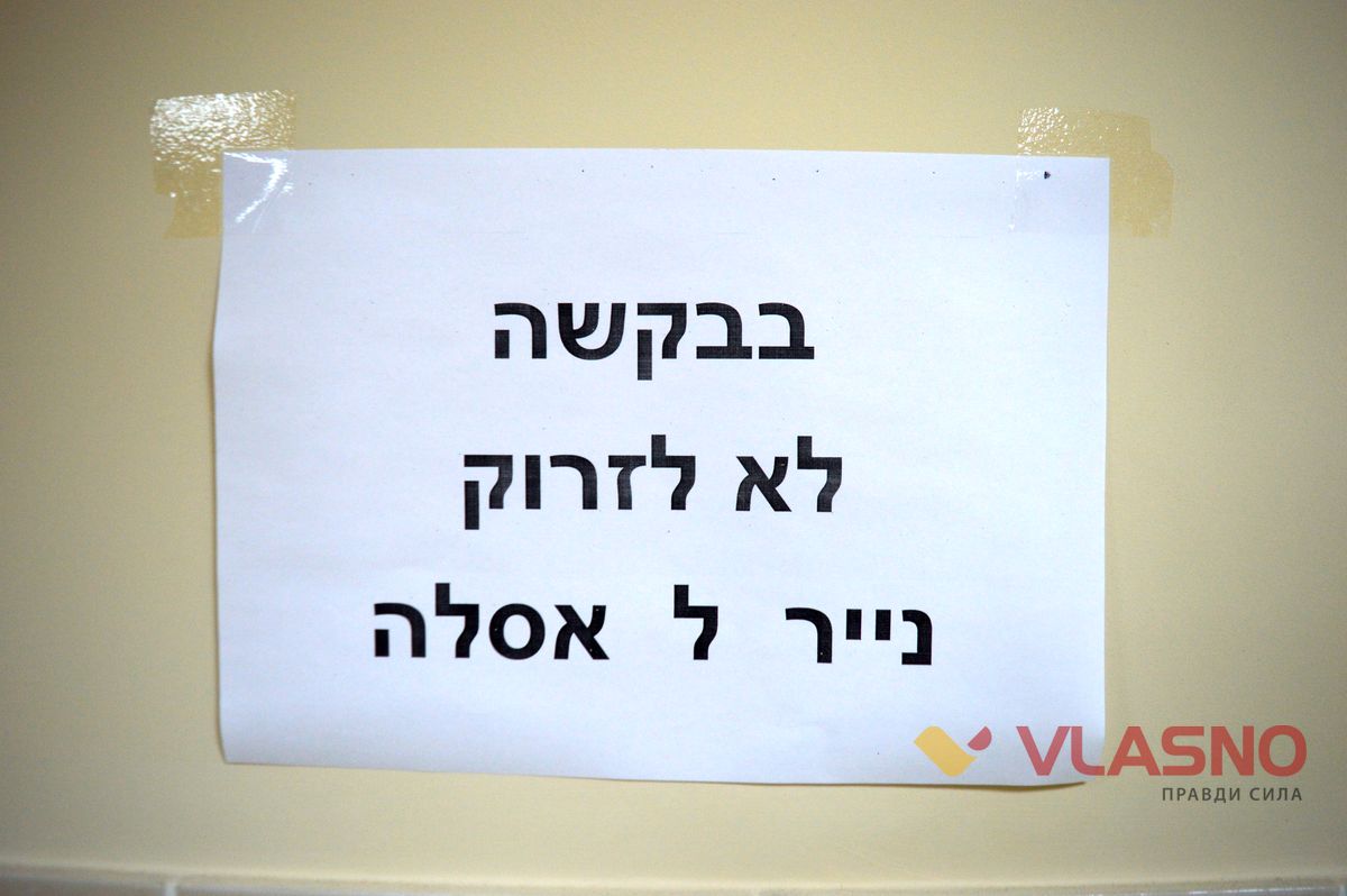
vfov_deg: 16.5
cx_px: 674
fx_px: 3084
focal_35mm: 82
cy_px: 448
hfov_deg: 24.6
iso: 400
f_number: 5.6
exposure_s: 1/100
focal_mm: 55
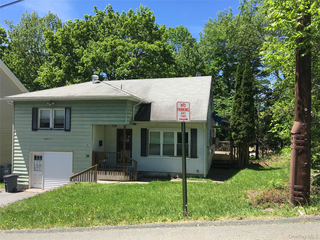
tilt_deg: +0.5
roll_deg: +0.3
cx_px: 160
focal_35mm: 29
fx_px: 268
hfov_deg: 61.7
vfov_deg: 48.2
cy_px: 120
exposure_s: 1/874
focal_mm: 4.15
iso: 25
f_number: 2.2
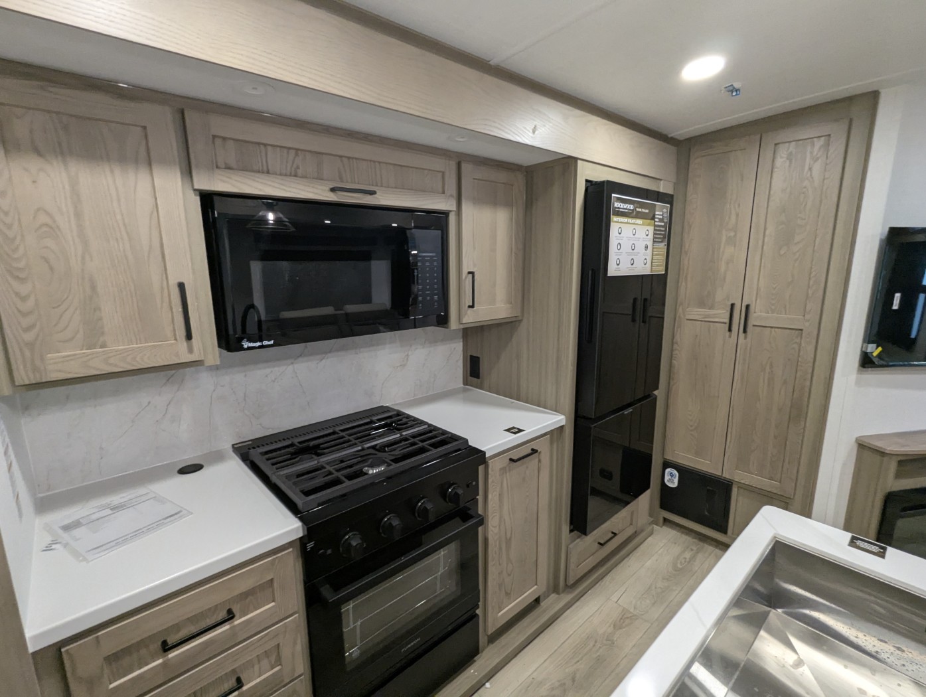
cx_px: 463
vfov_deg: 78.2
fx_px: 429
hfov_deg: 94.4
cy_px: 348
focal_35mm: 16
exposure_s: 1/67
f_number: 2.2
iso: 274
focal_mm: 2.35
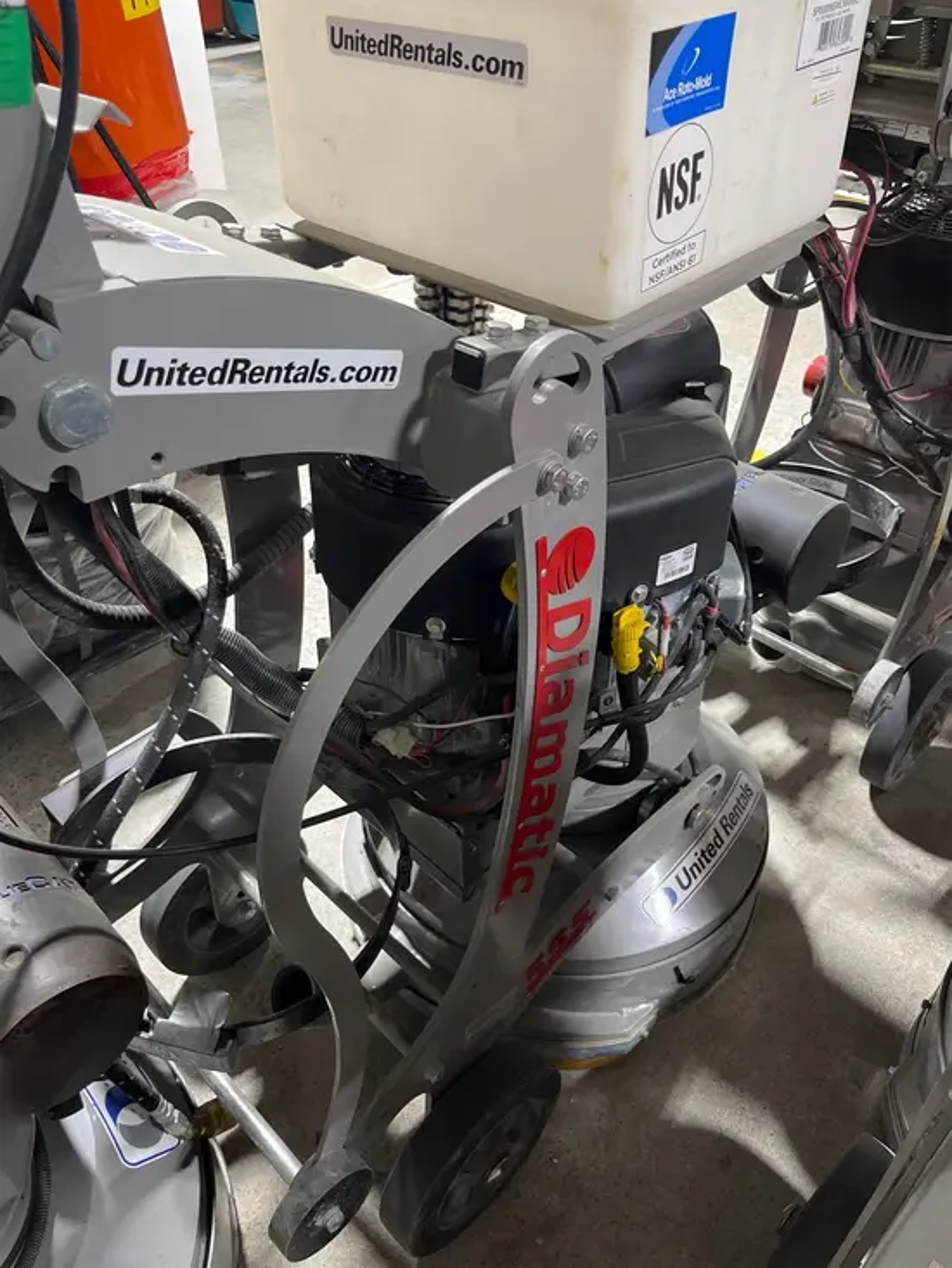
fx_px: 953
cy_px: 634
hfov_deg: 53.1
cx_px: 476
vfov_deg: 67.3
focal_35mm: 26
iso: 200
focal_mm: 5.1
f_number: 1.6
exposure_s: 1/60
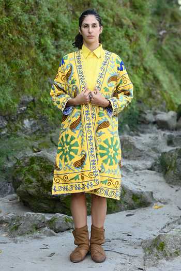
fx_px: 641
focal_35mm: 85
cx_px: 90
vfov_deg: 23.9
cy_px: 136
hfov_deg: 16.1
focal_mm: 85
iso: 160
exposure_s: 1/160
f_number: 3.5
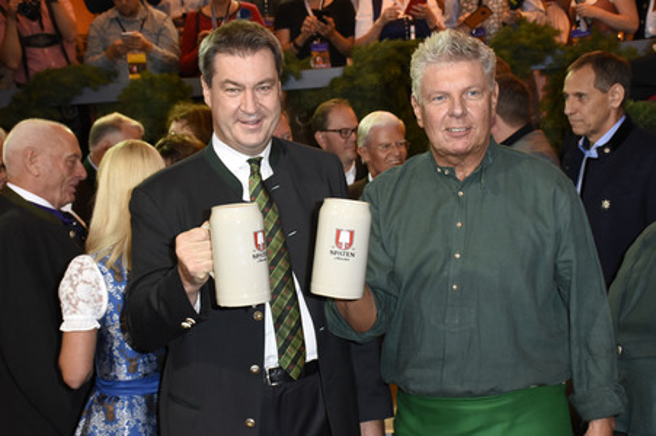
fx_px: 1038
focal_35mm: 57
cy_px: 218
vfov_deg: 23.7
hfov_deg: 35.1
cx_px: 328
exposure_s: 1/160
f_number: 6.3
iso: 1000
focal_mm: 38
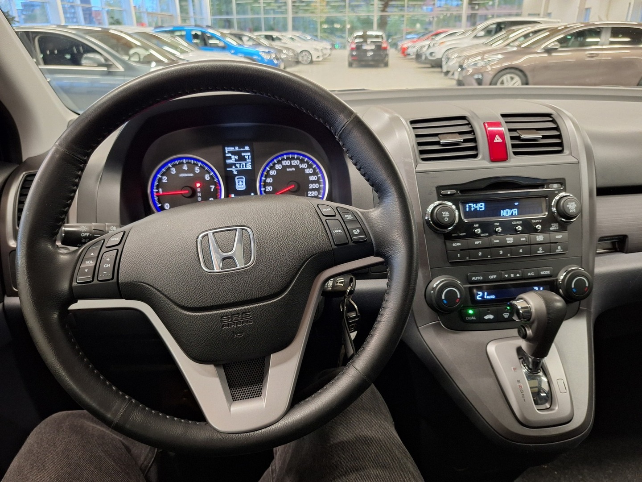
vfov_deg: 58.9
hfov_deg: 73.9
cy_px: 241
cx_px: 321
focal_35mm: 23
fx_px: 427
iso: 400
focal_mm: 5.54
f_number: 1.8
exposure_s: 1/25
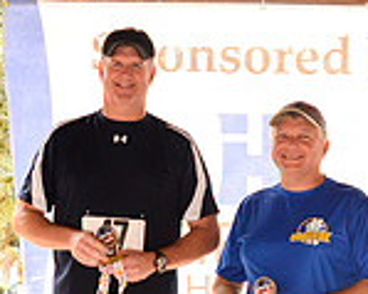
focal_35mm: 123
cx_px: 220
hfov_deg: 15.6
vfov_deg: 12.4
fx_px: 1343
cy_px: 252
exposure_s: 1/125
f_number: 4
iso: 640
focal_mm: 29
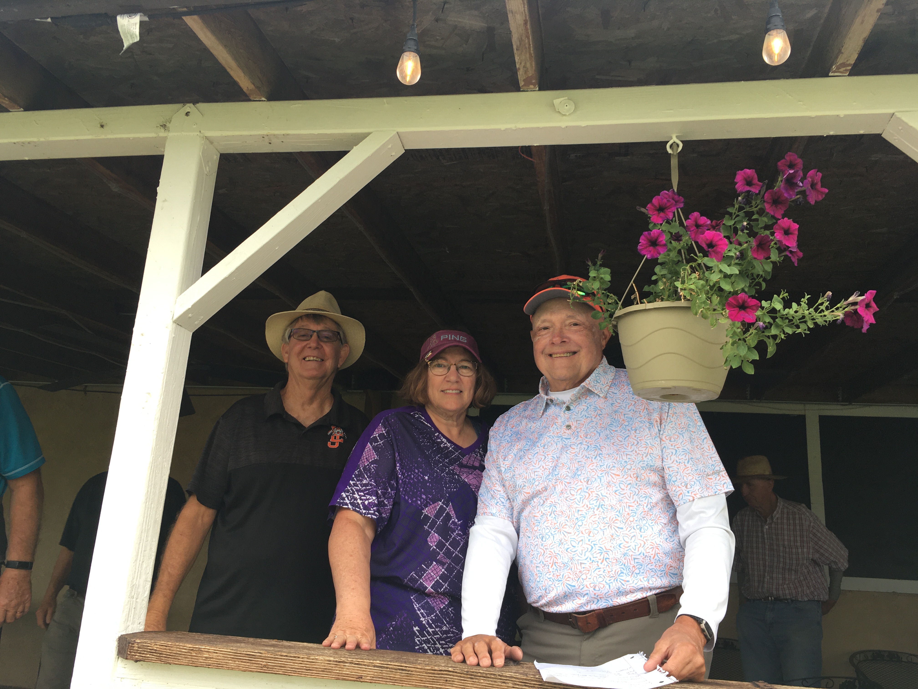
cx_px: 459
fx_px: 769
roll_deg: -1.7
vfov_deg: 48.2
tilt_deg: +14.5
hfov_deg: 61.7
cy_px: 344
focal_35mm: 29
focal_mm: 4.15
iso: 25
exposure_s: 1/129
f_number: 2.2
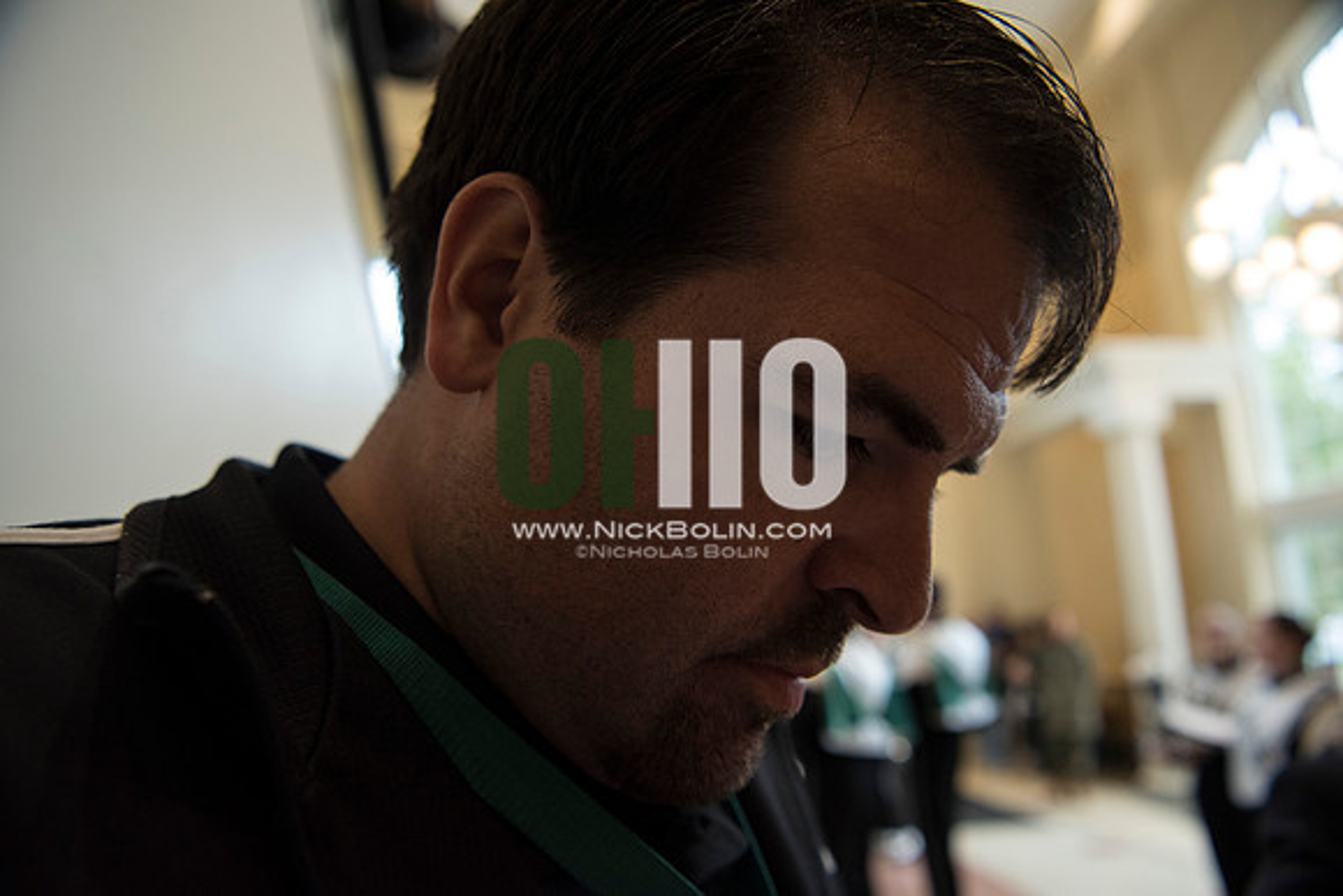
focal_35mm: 24
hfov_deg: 73.7
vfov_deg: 53.2
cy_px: 448
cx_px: 672
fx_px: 896
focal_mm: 24
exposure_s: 1/250
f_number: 3.5
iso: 1600
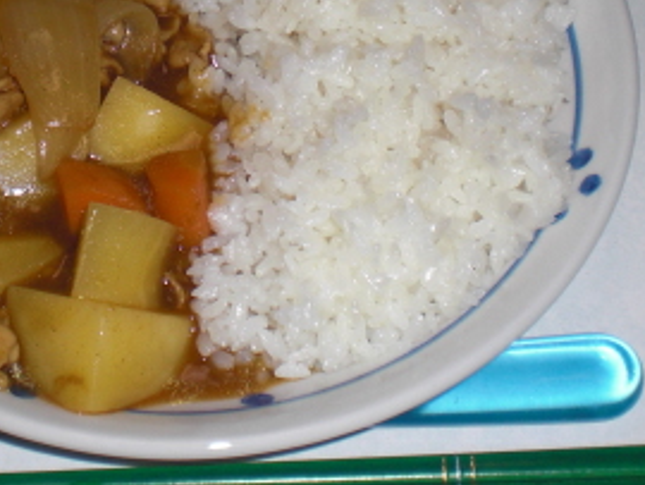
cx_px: 241
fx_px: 1678
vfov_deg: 16.1
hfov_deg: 21.7
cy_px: -2
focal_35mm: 90
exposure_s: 1/60
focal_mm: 6.3
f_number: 3.1
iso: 64
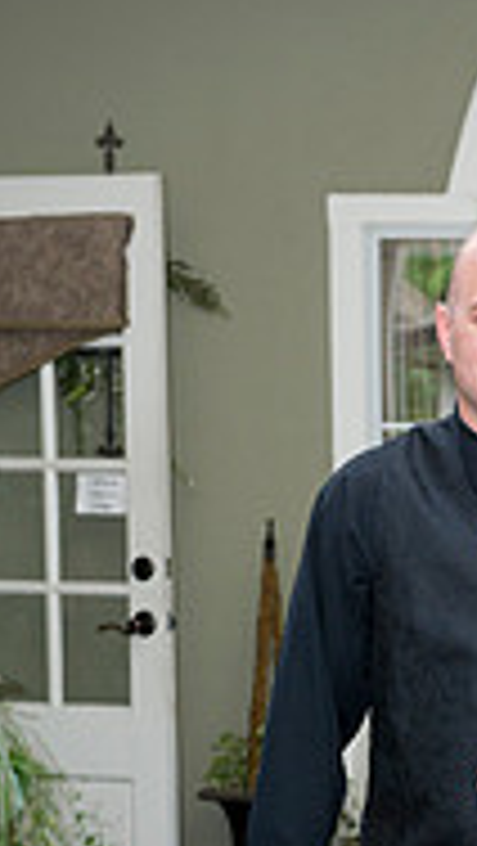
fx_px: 3255
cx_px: 659
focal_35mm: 145
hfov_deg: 8.2
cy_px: 814
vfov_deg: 14.6
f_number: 5
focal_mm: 58
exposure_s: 1/100
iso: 800
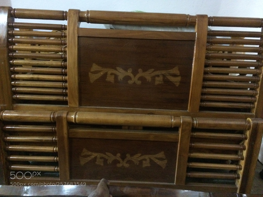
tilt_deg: -25.5
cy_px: 98
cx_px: 132
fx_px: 220
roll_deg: -3.4
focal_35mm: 29
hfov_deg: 61.7
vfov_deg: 48.2
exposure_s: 1/17
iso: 800
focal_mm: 4.15
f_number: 2.2
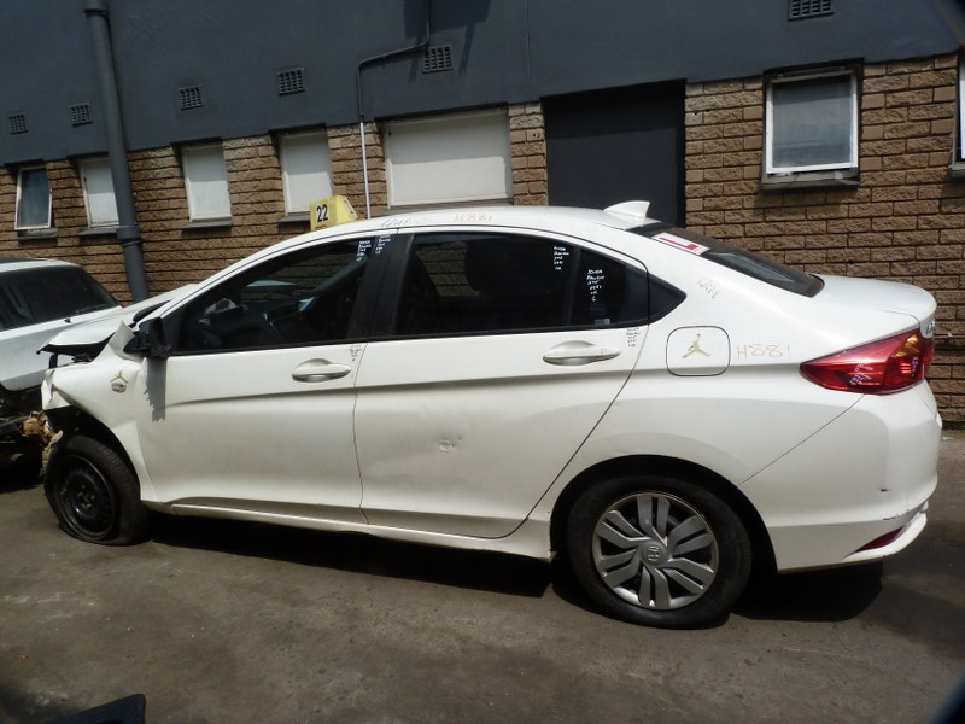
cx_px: 482
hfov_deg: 69.4
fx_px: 697
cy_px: 362
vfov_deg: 54.9
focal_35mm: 25
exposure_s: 1/400
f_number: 5.6
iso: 80
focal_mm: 4.5
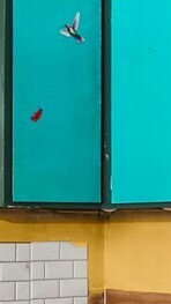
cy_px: 238
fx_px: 870
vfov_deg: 19.6
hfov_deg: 10.9
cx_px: -56
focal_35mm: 108
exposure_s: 1/5
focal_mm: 16
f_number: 8
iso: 1000
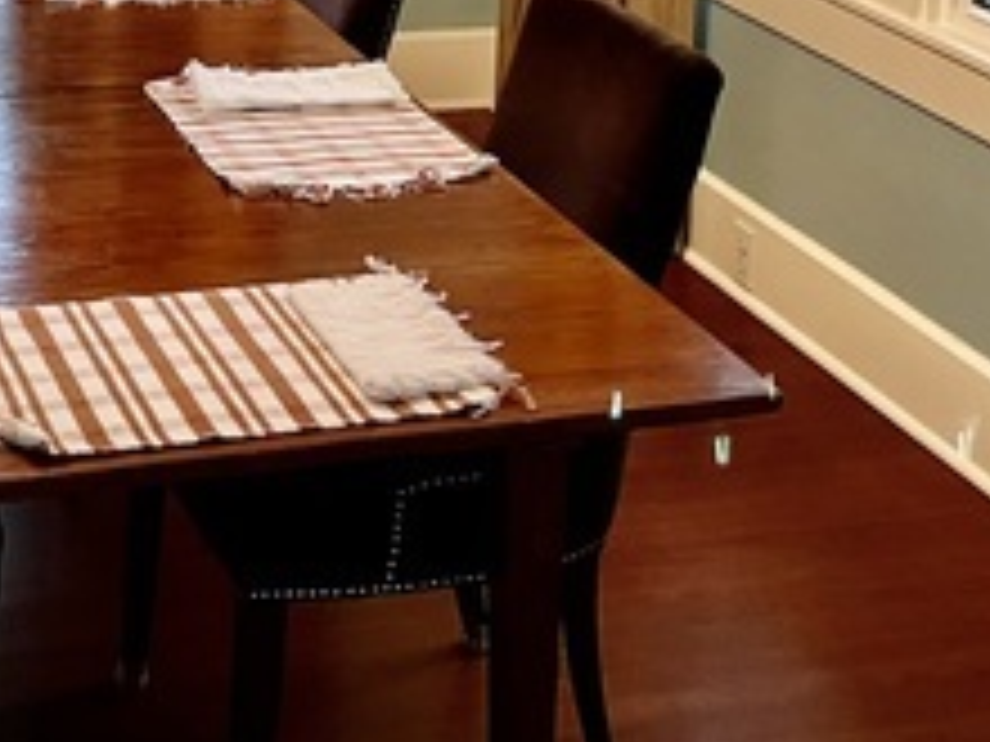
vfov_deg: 17.1
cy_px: -328
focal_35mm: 79
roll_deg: -2.7
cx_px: 376
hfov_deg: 24.7
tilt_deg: -6.4
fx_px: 2259
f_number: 1.6
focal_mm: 5.1
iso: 320
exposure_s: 1/60
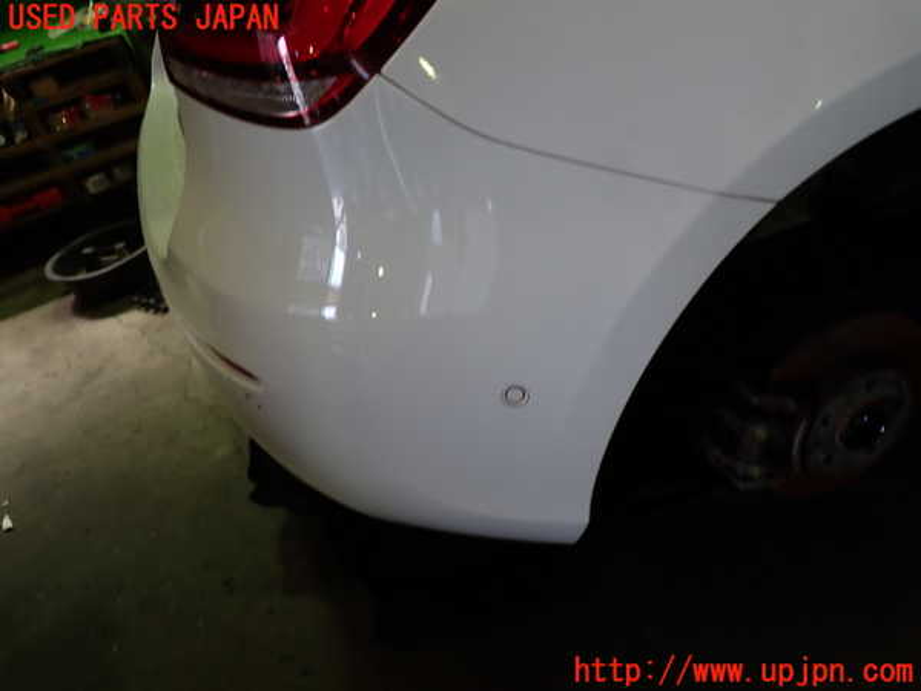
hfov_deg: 60.0
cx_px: 460
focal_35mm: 30
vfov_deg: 46.8
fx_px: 798
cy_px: 346
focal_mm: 5.4
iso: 125
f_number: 2.3
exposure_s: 1/60
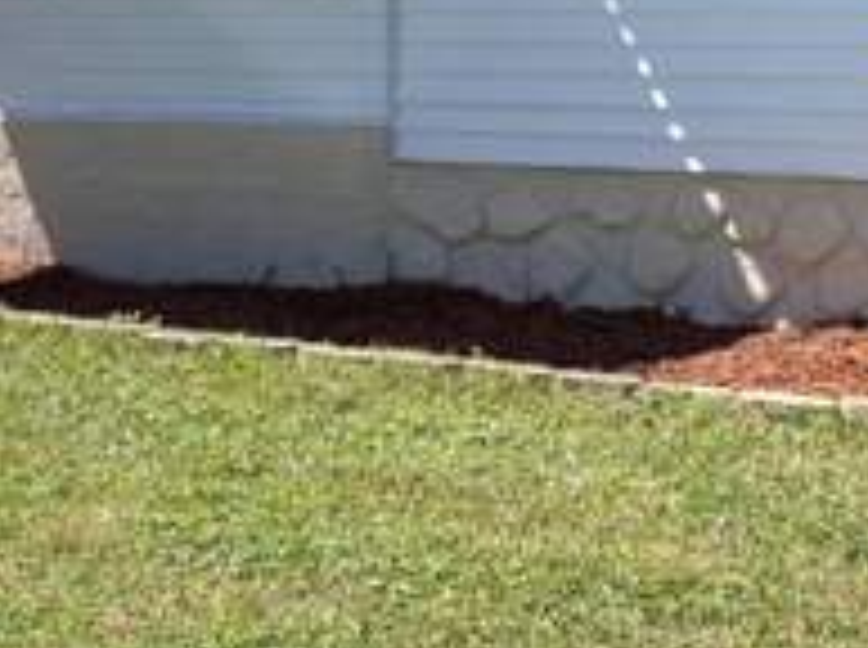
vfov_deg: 13.1
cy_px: -220
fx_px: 2703
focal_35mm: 108
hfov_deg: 18.2
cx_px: 567
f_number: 1.8
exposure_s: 1/2222
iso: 32
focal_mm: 4.25
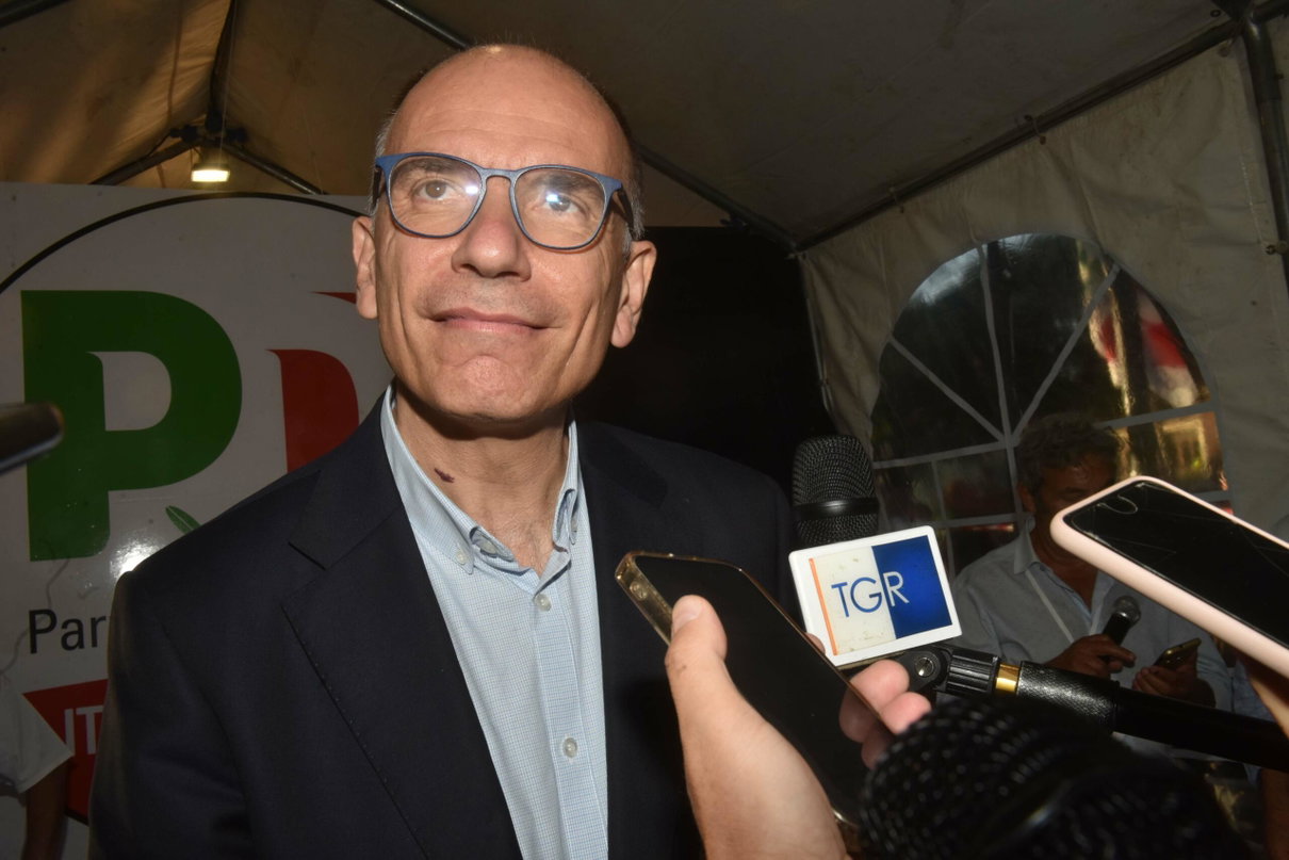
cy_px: 430
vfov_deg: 41.1
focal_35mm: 32
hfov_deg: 58.7
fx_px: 1146
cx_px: 644
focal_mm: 32
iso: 500
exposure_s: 1/250
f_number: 18
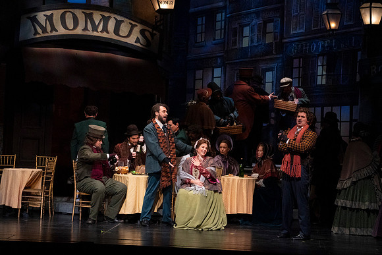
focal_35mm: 148
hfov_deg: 13.9
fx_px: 1571
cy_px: 128
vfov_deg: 9.3
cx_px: 191
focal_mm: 148
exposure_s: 1/400
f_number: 13
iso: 16000
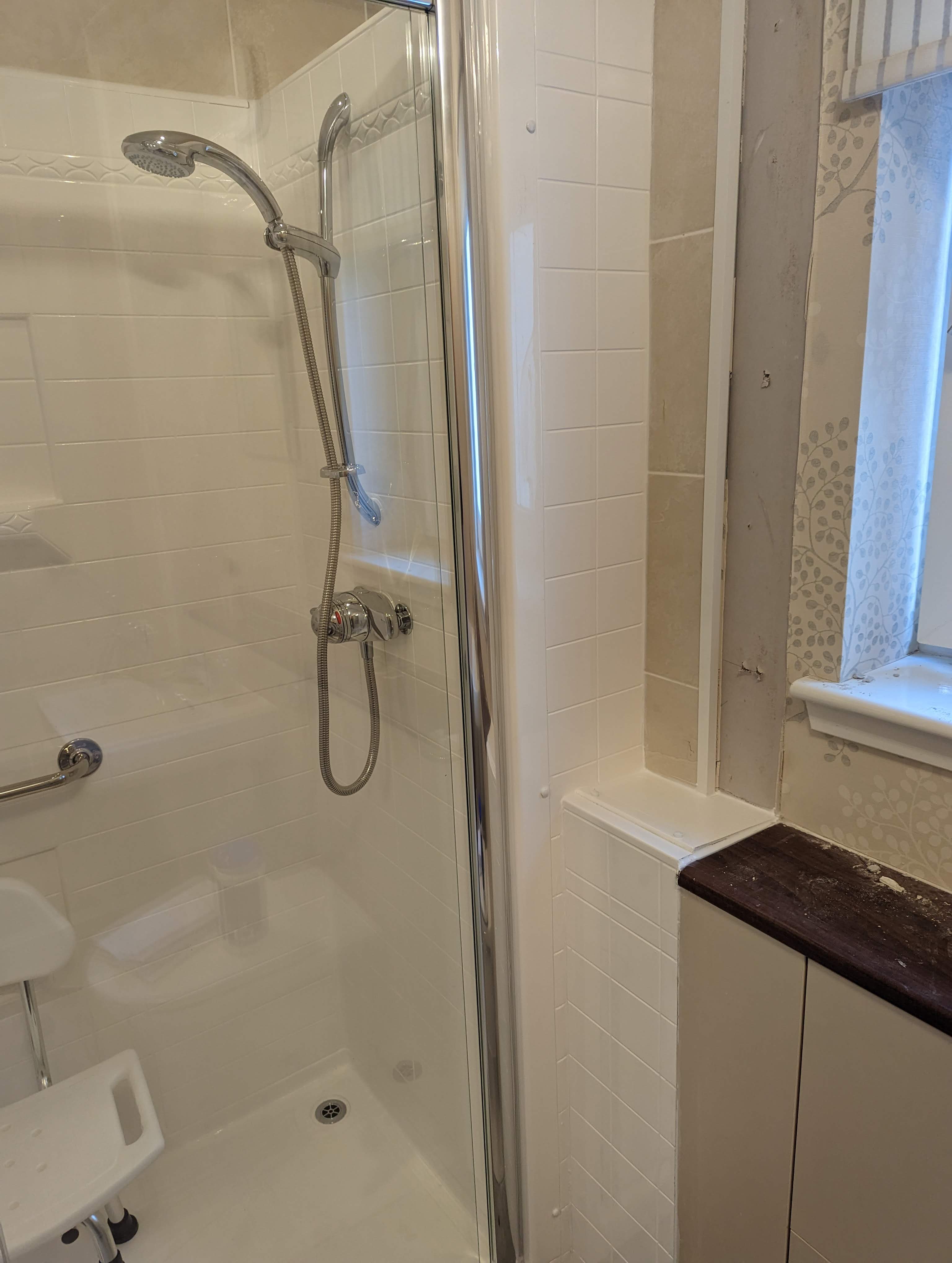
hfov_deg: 56.9
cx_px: 476
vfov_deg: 71.5
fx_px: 878
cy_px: 632
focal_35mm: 24
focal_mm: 6.81
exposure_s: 1/100
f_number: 1.85
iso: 214
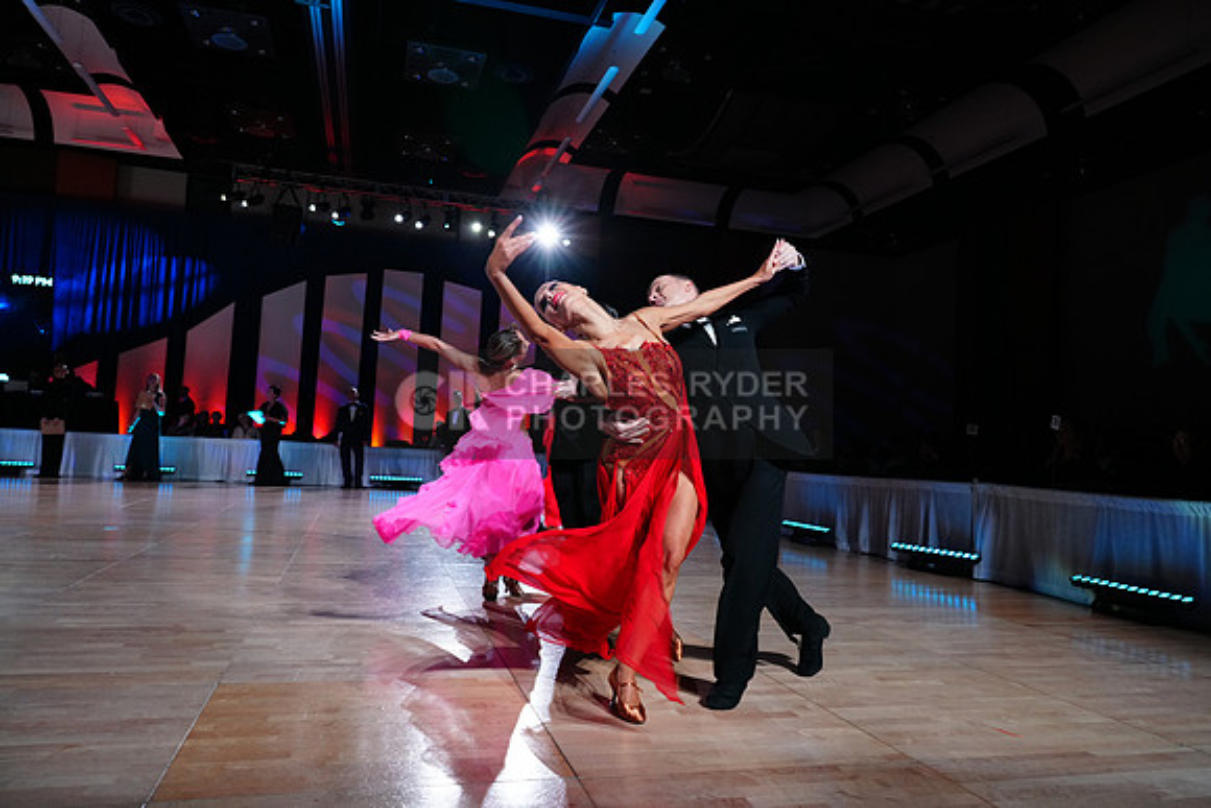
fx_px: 841
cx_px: 606
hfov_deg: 71.5
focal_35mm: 25
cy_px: 404
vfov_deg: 51.3
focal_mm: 25
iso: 2500
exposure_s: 1/400
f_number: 4
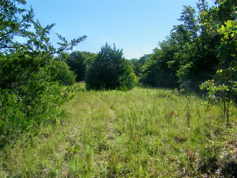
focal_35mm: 28
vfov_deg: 49.7
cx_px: 118
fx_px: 192
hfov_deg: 63.4
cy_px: 89
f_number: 7
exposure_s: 1/250
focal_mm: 5
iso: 80
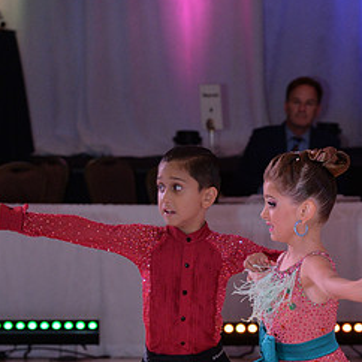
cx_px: 270
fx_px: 4815
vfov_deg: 4.3
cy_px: 425
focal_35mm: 407
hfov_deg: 4.3
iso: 2000
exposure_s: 1/250
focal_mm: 200
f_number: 8
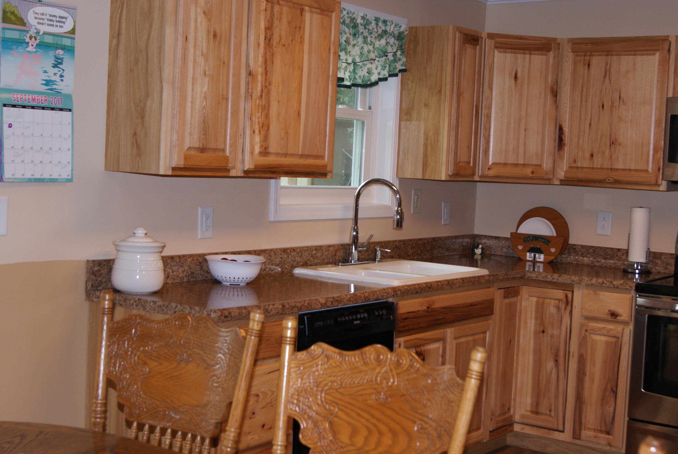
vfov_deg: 25.8
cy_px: 227
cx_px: 339
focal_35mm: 52
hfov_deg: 37.8
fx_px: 990
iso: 400
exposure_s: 1/60
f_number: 5.6
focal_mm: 35
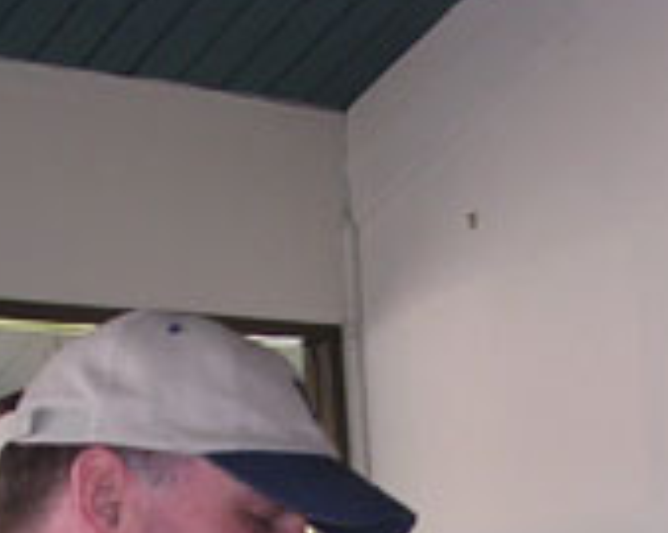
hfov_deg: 19.4
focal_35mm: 99
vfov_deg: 15.0
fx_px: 1956
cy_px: 644
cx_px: 352
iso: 100
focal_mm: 5.8
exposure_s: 1/33.6
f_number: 2.8
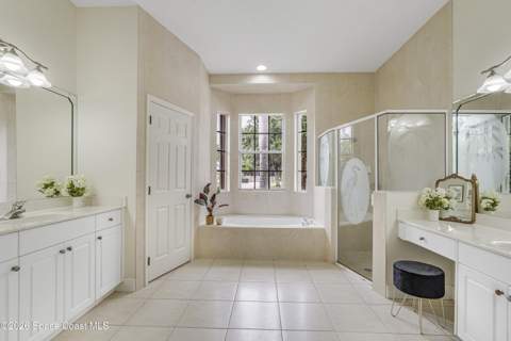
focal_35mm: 16
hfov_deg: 96.7
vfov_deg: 73.7
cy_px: 170
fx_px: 227
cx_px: 256
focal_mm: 16
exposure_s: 1/40
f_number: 8
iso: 400
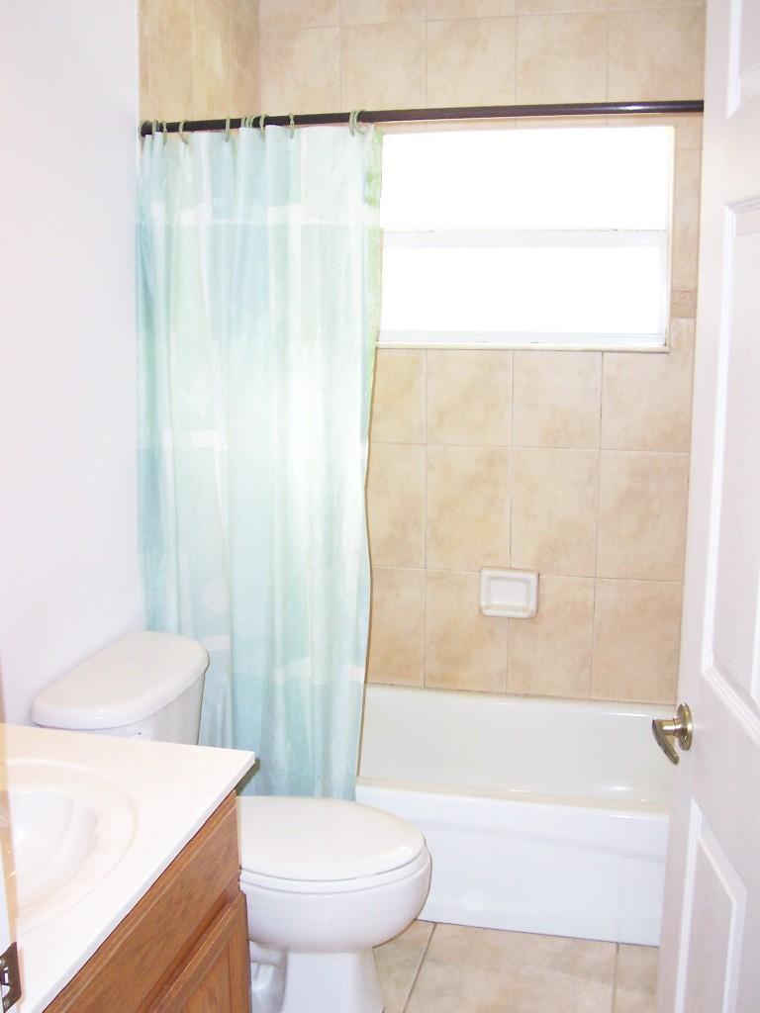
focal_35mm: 37
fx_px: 1083
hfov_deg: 38.7
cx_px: 380
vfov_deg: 50.1
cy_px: 506
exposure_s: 1/60
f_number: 2.8
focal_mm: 5.6
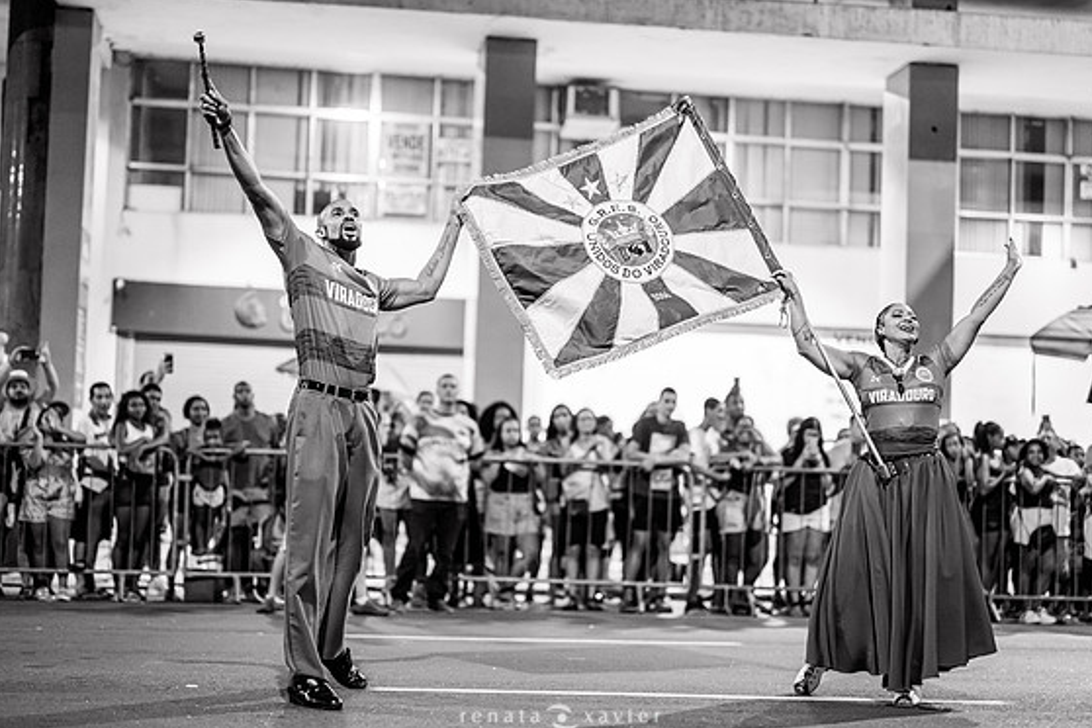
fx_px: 1759
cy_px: 396
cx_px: 551
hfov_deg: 34.5
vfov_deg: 23.4
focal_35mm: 58
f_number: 1.2
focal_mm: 50
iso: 2500
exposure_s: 1/320
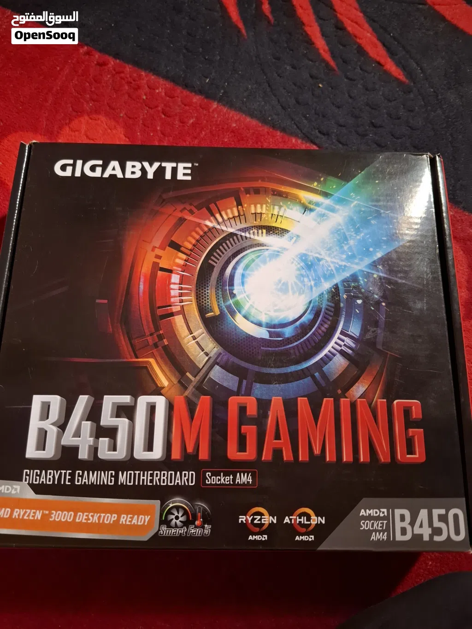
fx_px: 418
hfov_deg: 58.9
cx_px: 236
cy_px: 314
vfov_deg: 73.9
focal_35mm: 23
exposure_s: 1/50
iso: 320
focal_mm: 5.54
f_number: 1.8
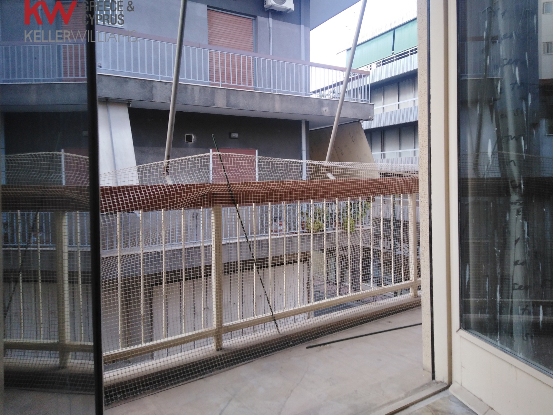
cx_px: 297
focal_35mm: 28
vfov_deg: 49.7
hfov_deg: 63.4
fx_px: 447
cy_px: 185
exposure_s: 1/100
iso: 132
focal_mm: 3.37
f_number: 2.2
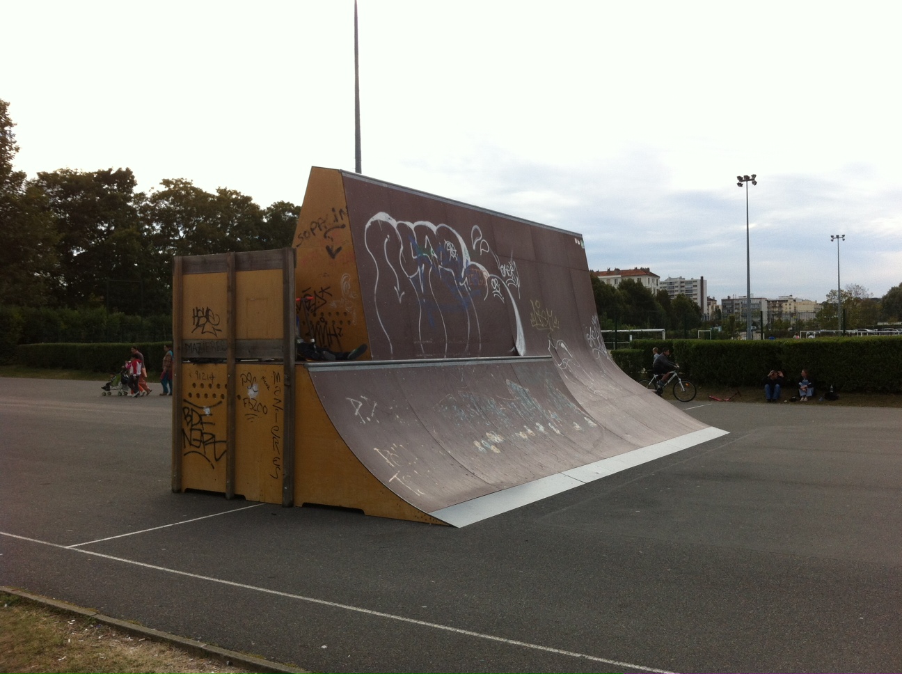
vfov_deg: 40.6
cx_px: 451
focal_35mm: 35
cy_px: 337
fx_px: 911
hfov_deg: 52.7
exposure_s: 1/686
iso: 80
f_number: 2.8
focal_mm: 3.85
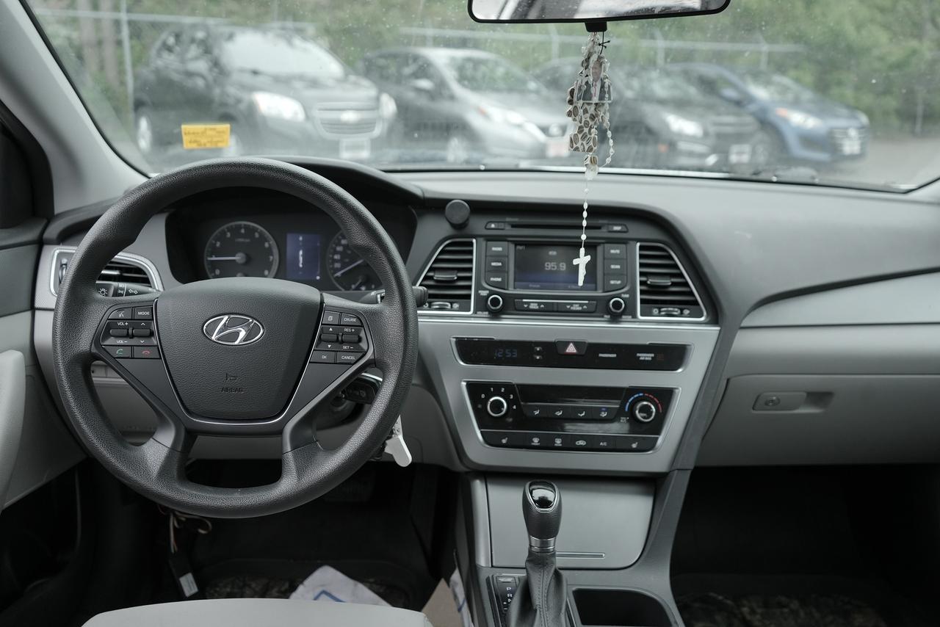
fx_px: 757
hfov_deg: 63.6
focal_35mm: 29
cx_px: 470
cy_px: 314
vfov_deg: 45.0
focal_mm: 29
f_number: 3.5
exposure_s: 1/1250
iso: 1000
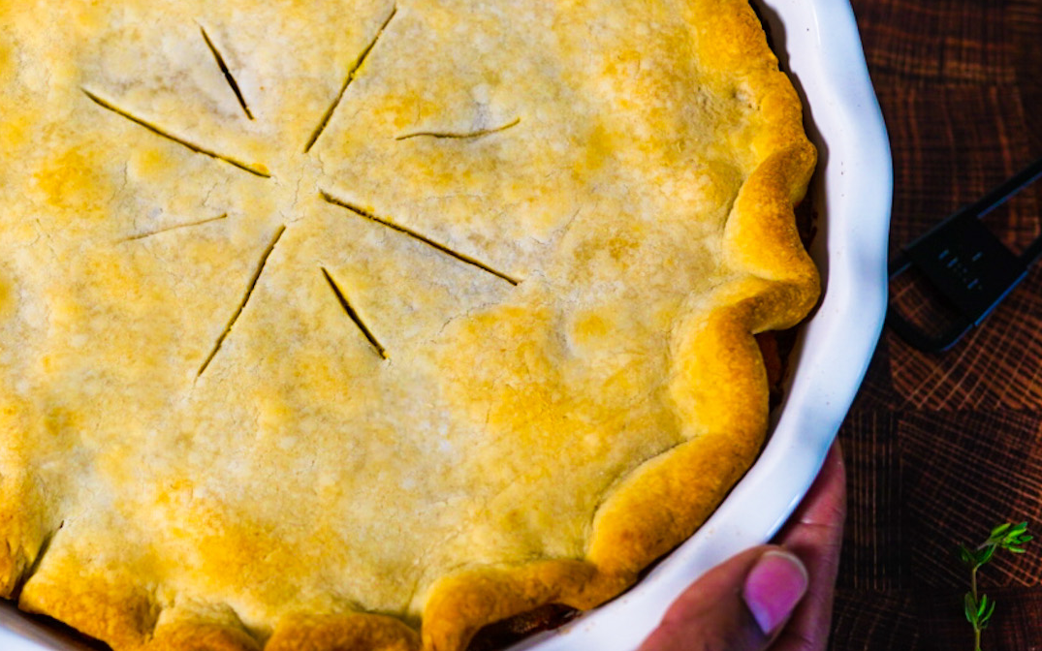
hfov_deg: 29.7
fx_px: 1931
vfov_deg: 19.1
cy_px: 274
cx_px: 267
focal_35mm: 68
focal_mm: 35
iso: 320
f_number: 2.8
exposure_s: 1/250
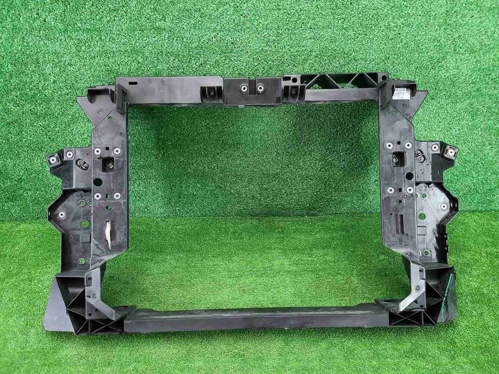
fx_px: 375
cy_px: 187
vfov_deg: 53.1
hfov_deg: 67.3
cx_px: 250
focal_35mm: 26
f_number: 1.8
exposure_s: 1/50
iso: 318
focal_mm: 5.4
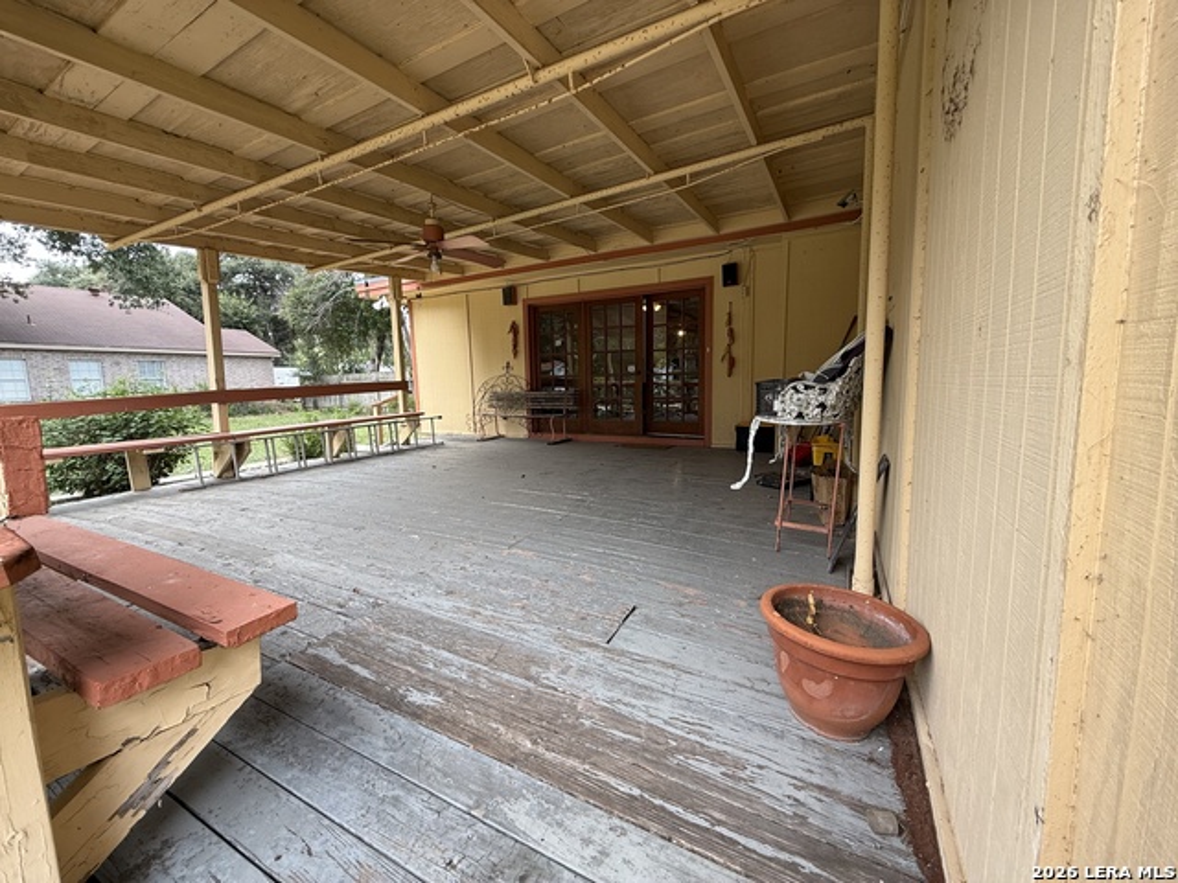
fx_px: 476
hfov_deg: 102.1
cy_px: 442
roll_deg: +1.1
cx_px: 589
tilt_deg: -7.2
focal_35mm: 14
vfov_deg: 85.7
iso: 80
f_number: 2.2
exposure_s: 1/99
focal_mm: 2.22
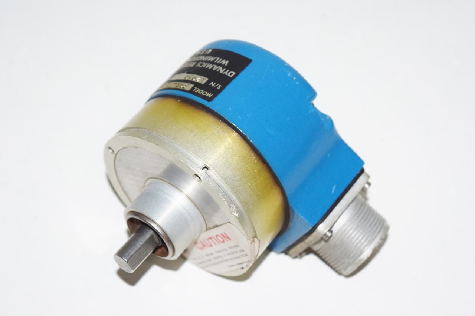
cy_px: 158
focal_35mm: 78
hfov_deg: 26.0
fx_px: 1029
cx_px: 238
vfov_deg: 17.5
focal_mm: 52
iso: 320
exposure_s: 1/60
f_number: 5.6
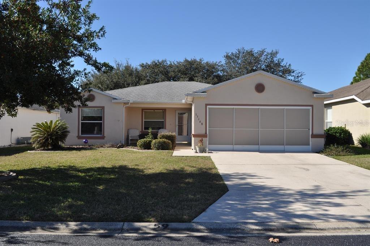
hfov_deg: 57.3
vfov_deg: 39.8
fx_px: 339
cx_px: 185
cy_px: 123
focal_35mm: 33
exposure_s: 1/320
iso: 200
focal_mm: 22
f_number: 9
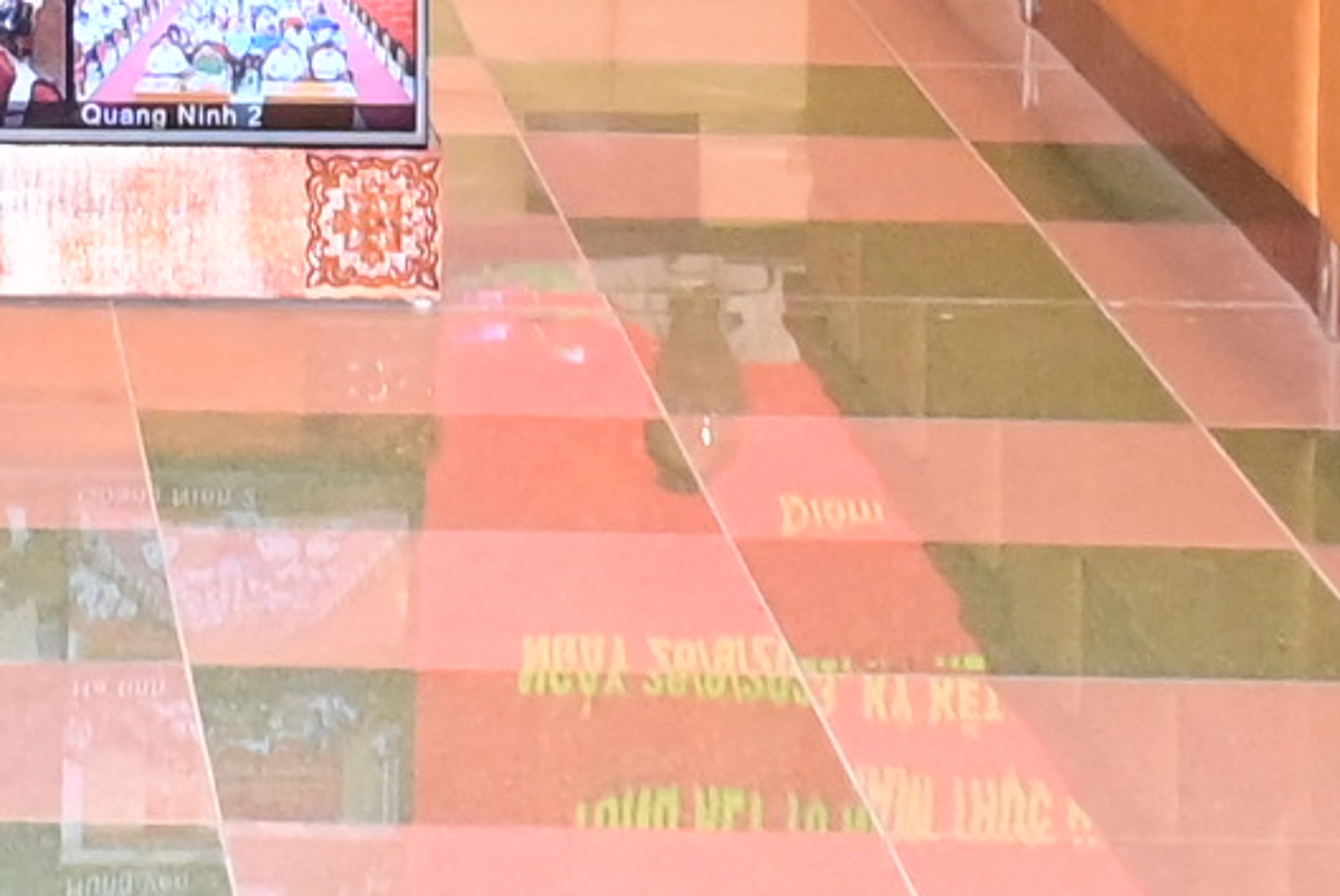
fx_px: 8086
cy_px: -1114
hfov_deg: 9.4
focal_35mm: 217
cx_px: -246
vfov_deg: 6.1
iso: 2500
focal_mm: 26
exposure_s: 1/200
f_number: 3.8
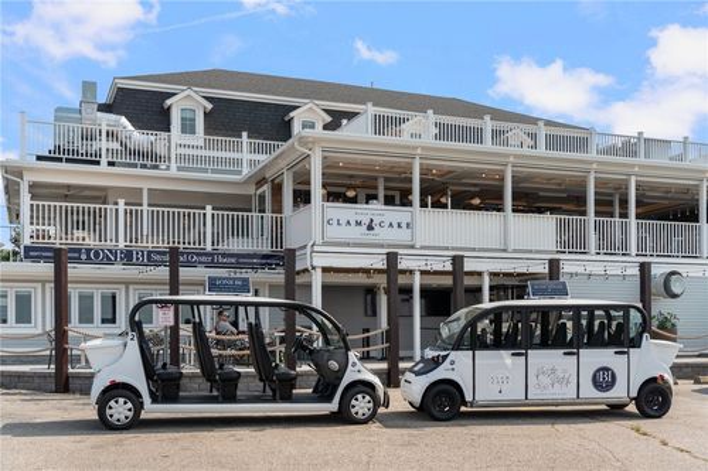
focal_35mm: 39
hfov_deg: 49.6
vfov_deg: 34.2
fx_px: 767
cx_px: 354
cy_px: 236
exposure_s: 1/8000
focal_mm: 39
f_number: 3.5
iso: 640
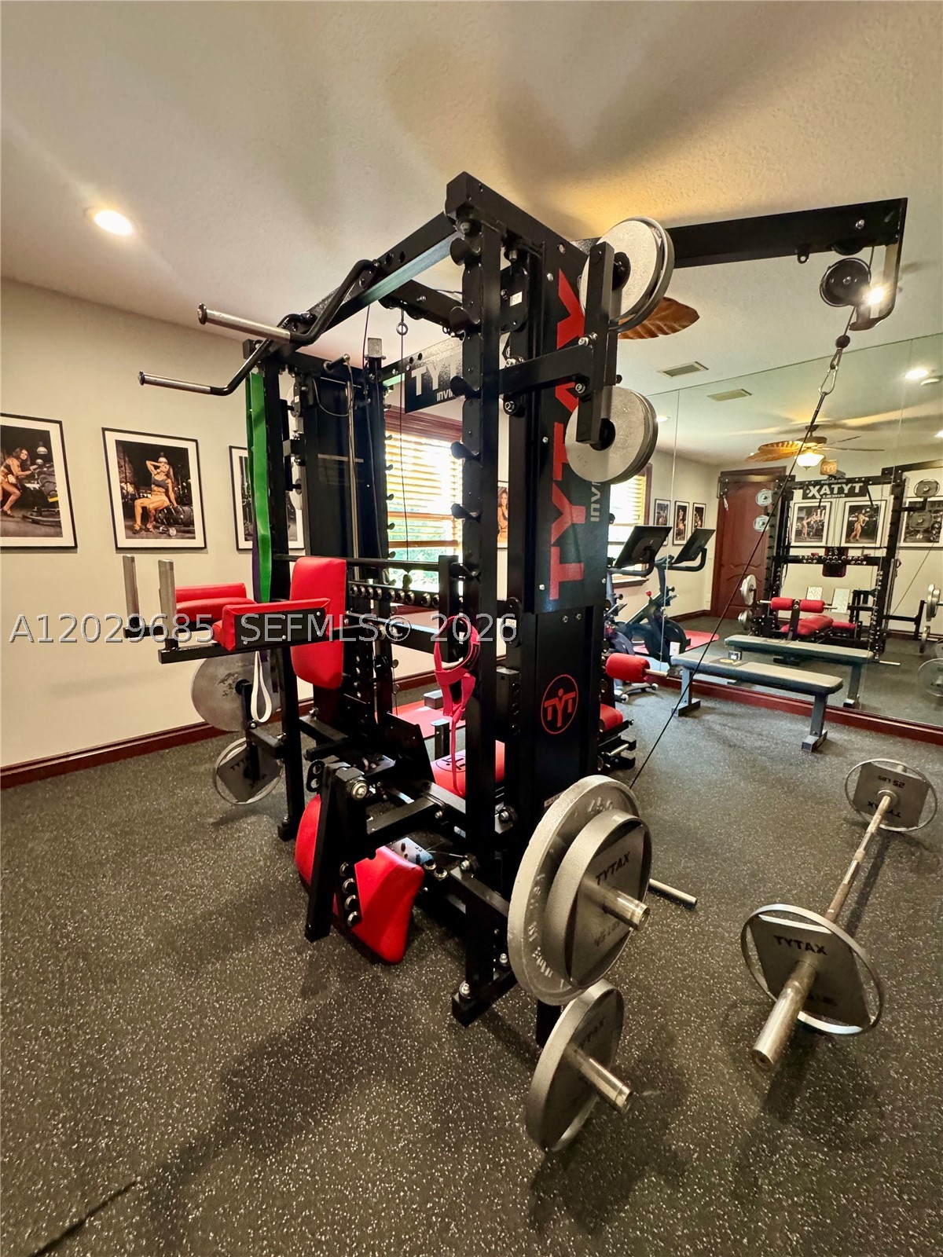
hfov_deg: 85.7
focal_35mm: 14
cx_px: 472
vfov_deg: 102.1
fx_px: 509
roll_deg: -0.9
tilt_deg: -9.1
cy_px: 628
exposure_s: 1/60
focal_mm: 2.22
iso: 1000
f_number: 2.2
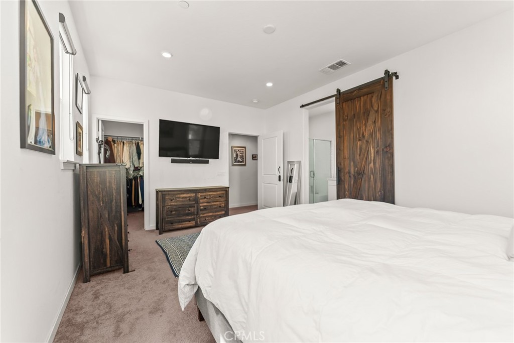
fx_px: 200
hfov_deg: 104.2
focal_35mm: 14
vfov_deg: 81.2
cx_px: 257
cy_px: 172
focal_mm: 14
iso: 320
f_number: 5.6
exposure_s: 1/20
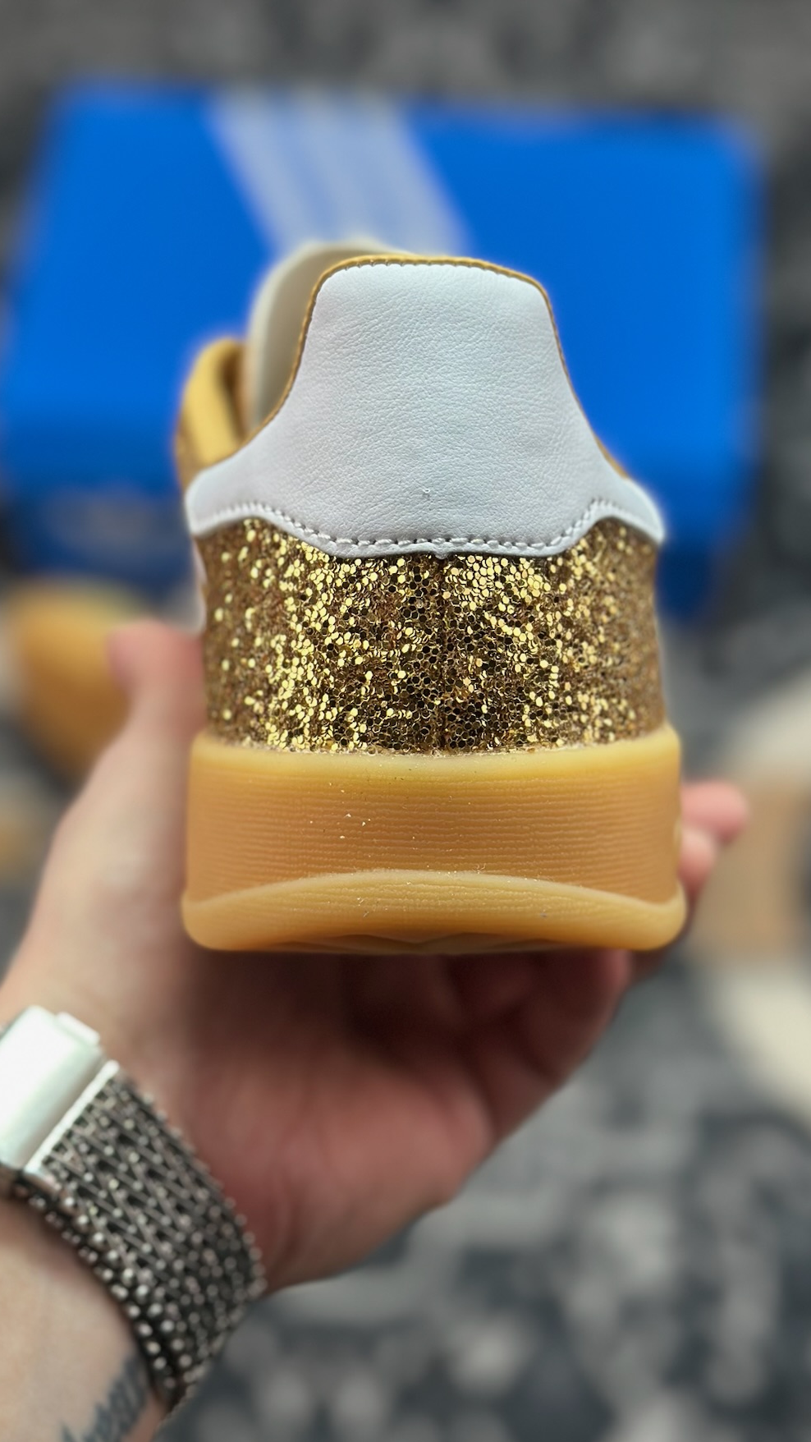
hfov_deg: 19.7
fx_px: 2332
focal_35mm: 61
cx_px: 435
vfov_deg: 34.3
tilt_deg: -56.5
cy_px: 664
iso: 80
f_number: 1.78
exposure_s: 1/651
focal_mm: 6.86
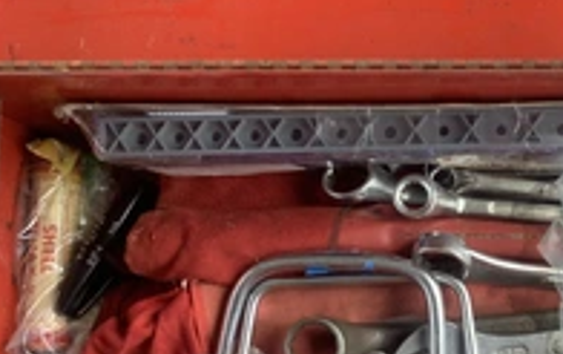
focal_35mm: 67
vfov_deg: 19.5
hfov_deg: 29.9
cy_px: 210
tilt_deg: -82.6
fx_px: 1029
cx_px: 442
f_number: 2.4
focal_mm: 3.3
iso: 25
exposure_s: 1/153
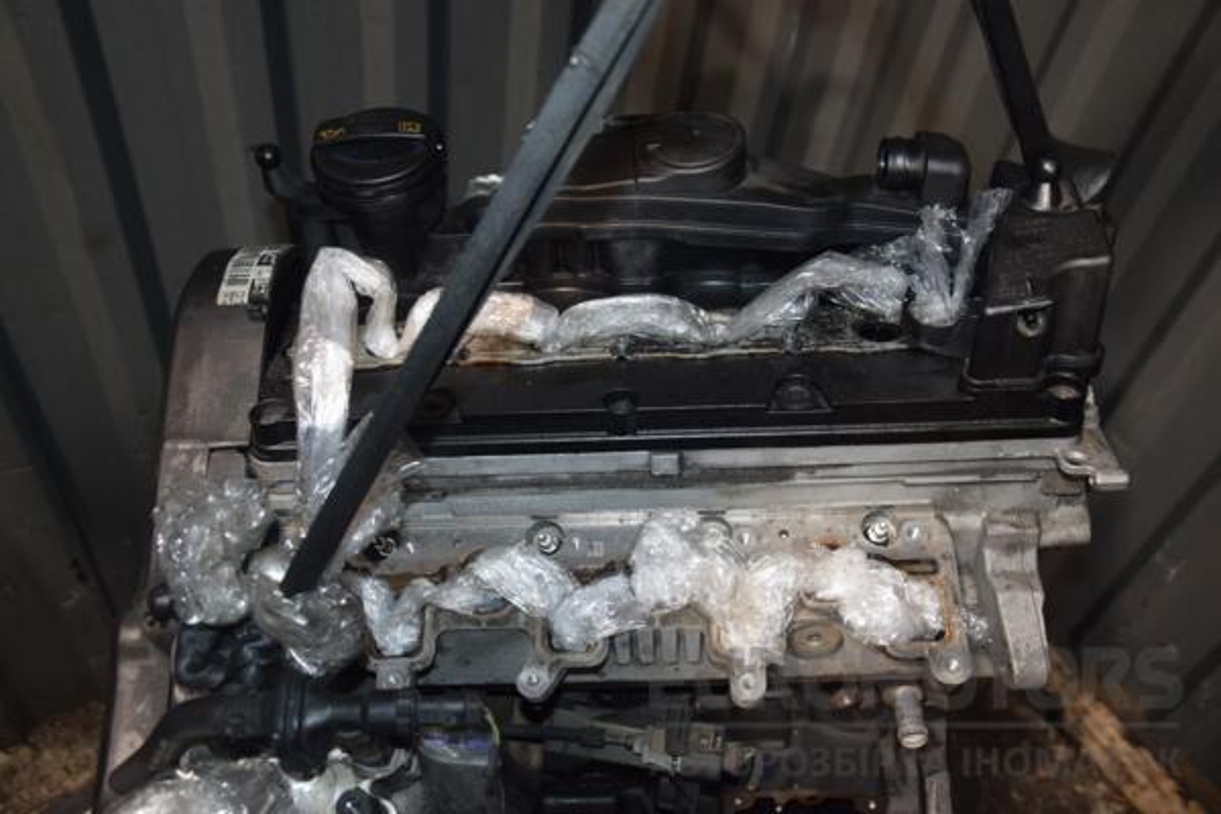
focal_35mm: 36
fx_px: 1221
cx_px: 610
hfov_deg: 53.1
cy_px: 407
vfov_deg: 36.9
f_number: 5
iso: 800
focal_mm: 24
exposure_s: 1/60
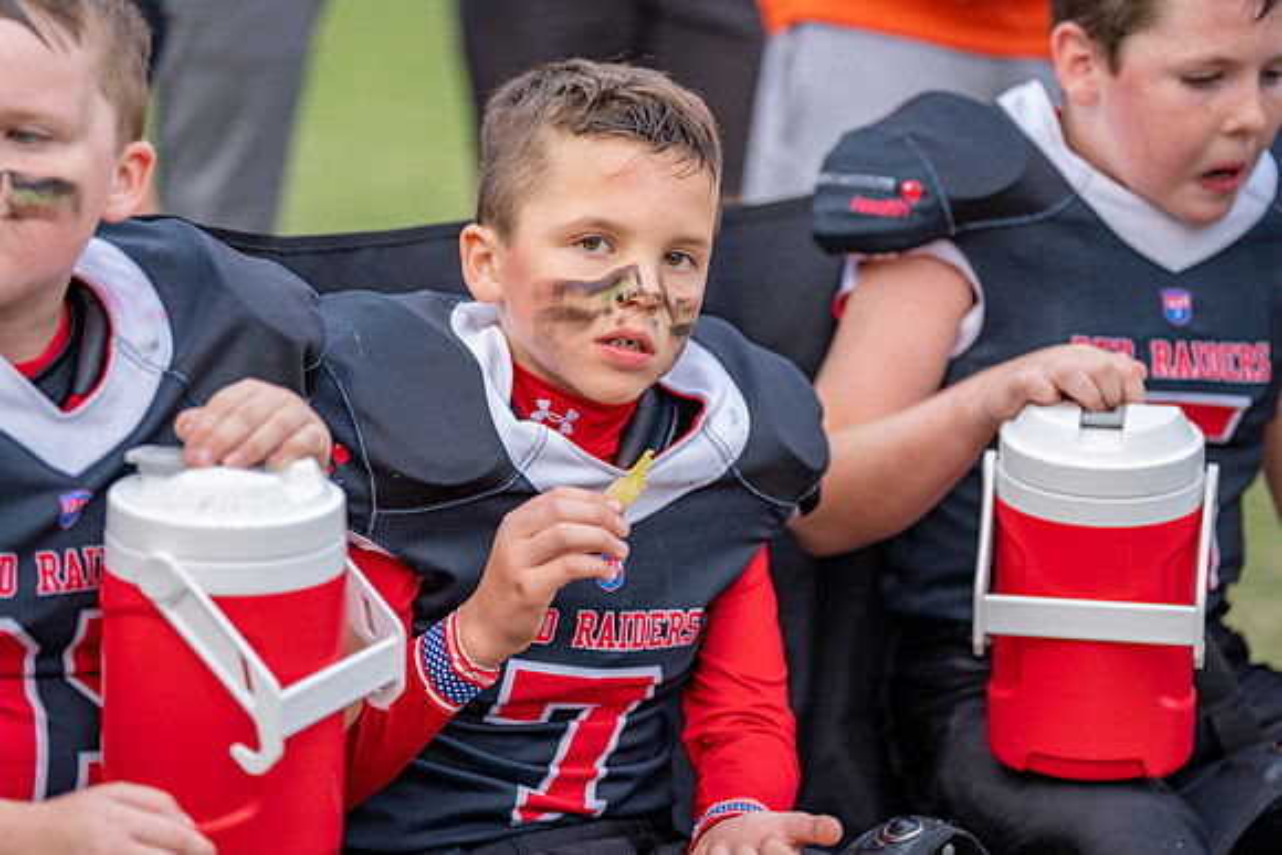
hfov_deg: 14.9
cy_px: 428
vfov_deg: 9.9
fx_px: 4915
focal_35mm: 138
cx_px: 641
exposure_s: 1/500
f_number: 2.8
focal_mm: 138
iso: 500
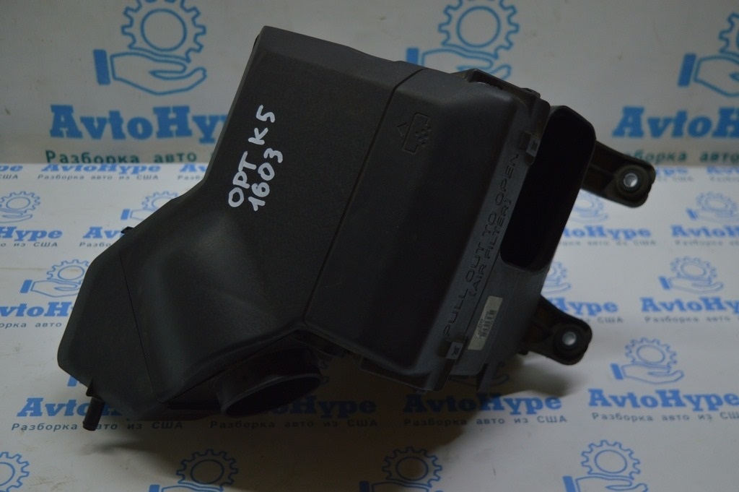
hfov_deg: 42.4
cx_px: 370
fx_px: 954
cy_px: 246
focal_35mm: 46
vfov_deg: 28.9
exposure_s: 1/160
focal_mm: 31
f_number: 4.2
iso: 400
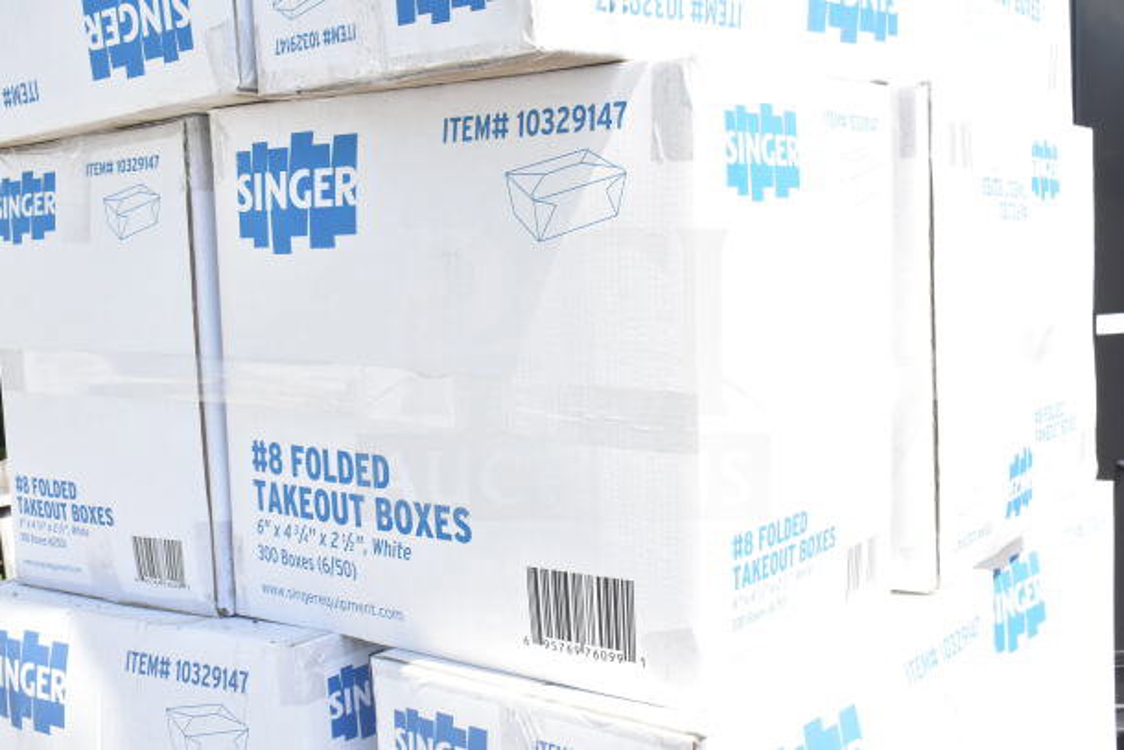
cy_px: 375
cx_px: 562
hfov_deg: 45.0
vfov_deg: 30.9
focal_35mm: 44
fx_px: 1358
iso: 1600
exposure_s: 1/500
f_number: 11
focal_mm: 29
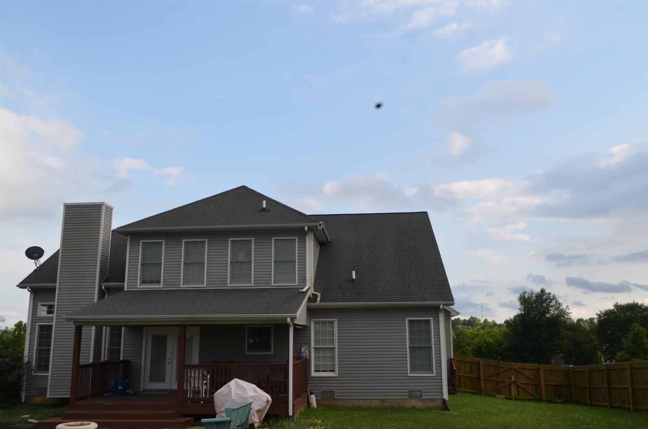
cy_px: 214
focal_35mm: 33
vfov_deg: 39.8
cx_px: 324
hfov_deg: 57.3
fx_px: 592
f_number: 7.1
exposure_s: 1/200
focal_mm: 22
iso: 100
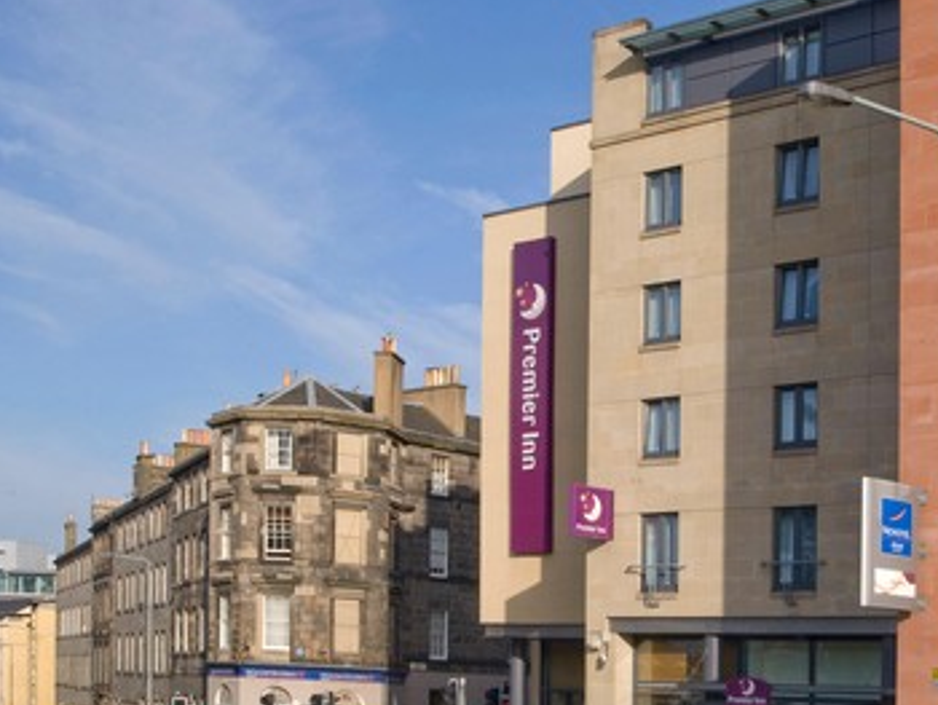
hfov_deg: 32.2
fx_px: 1600
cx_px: 681
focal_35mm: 59
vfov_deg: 24.8
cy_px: 413
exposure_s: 1/125
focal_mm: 28
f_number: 13
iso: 200
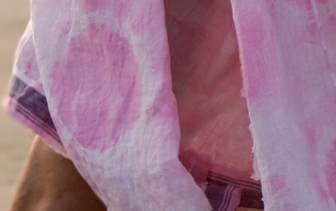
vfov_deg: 4.5
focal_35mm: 284
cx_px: 215
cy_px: -314
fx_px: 2602
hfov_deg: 7.4
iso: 100
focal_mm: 34
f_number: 5.6
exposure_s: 1/250
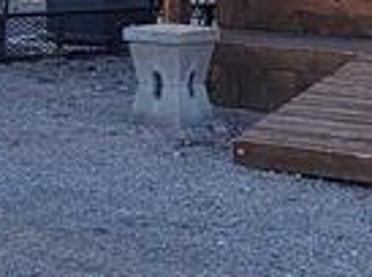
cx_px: 92
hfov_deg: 11.0
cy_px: -204
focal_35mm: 180
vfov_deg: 8.0
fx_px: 1929
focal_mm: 6.7
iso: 16
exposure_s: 1/303
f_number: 1.8
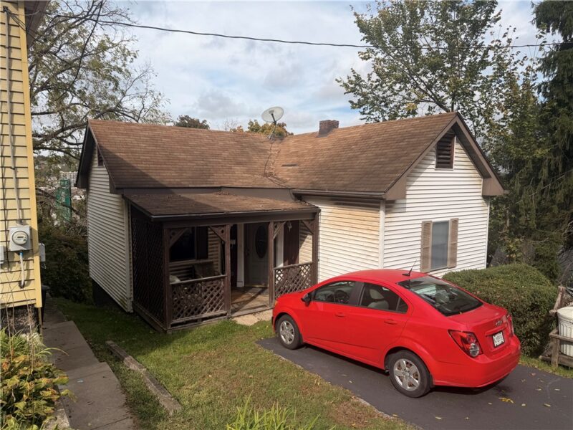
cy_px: 215
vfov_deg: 56.8
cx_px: 286
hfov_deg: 71.6
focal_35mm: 24
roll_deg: +0.7
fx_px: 397
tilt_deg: -5.6
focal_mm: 6.76
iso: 80
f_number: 1.78
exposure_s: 1/3759
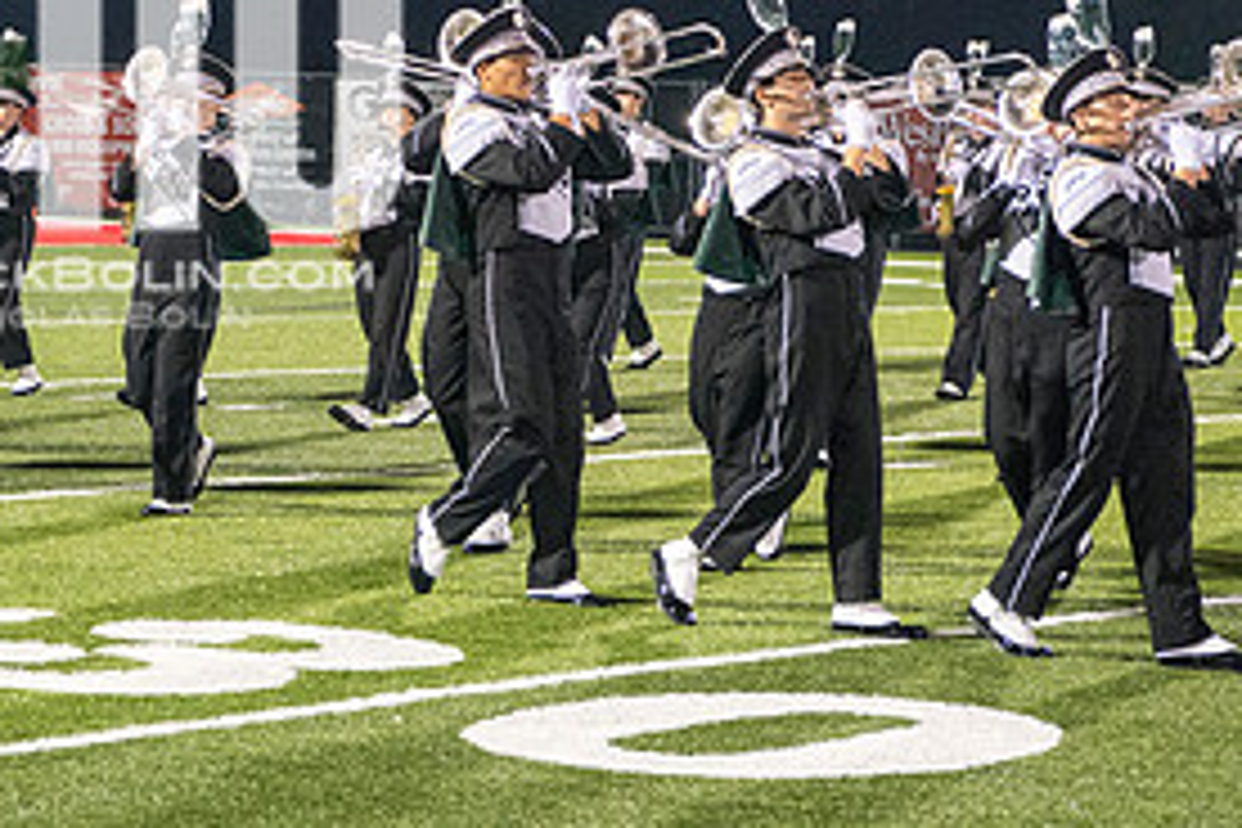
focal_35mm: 147
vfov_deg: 9.3
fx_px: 5071
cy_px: 115
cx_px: 63
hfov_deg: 13.8
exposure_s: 1/200
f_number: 5.6
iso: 5000
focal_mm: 70
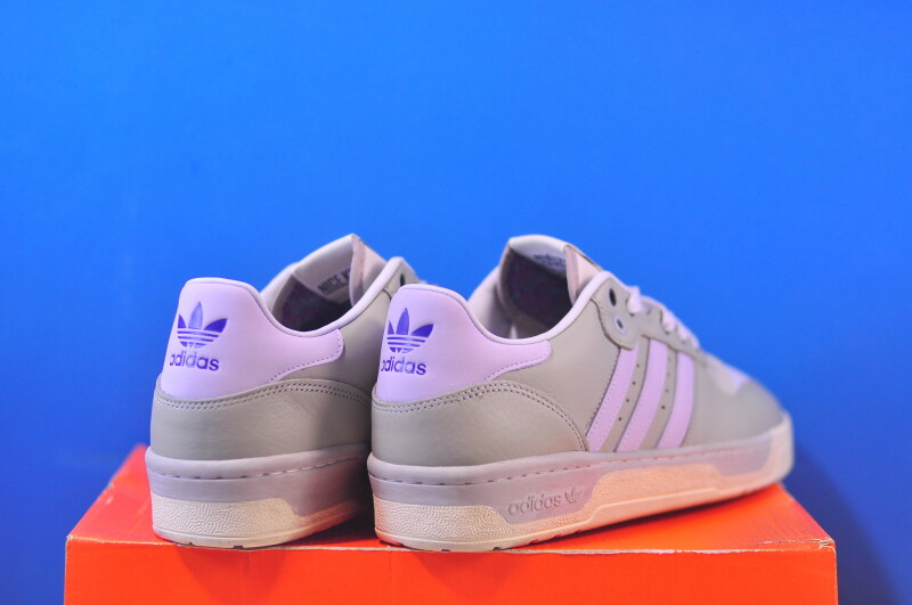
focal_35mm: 75
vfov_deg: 18.1
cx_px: 456
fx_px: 1897
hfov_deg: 27.0
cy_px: 302
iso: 250
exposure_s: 1/320
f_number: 2.2
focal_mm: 50
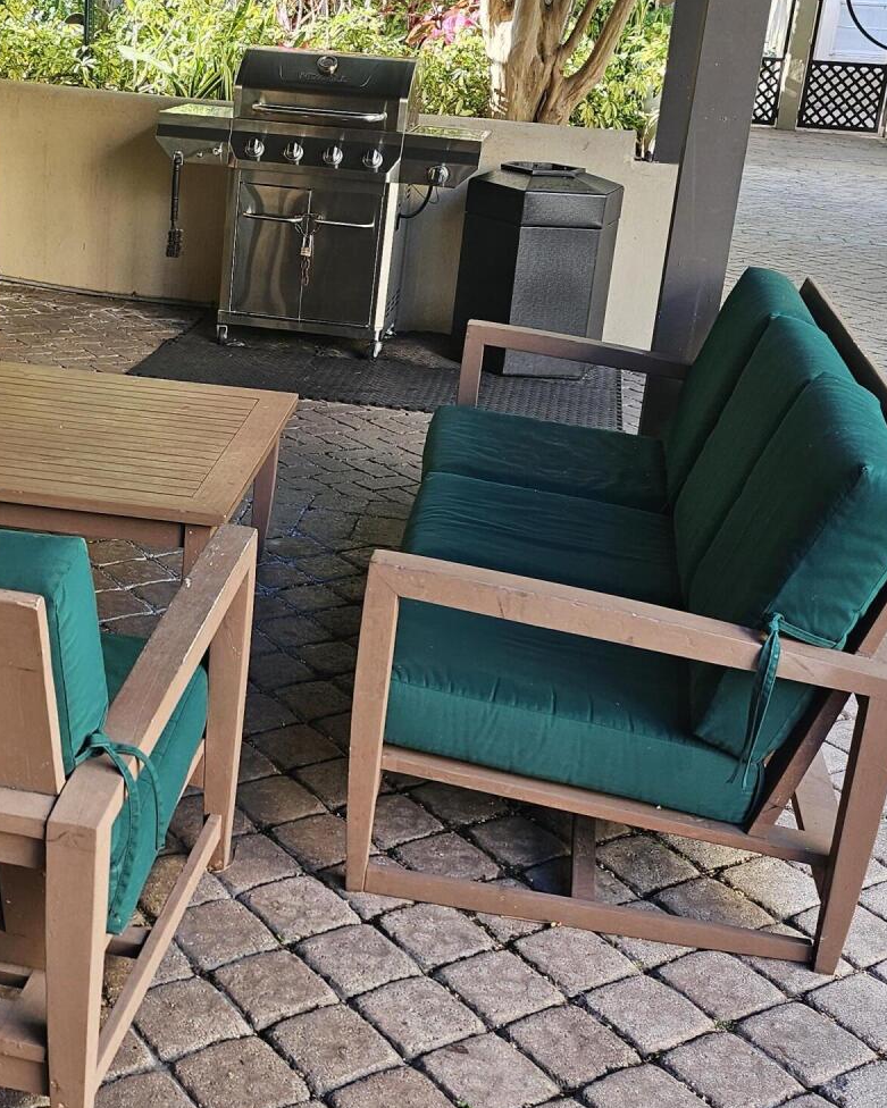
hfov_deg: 31.0
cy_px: 511
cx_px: 240
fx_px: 1575
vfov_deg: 38.8
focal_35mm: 48
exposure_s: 1/120
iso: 50
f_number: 1.8
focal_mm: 5
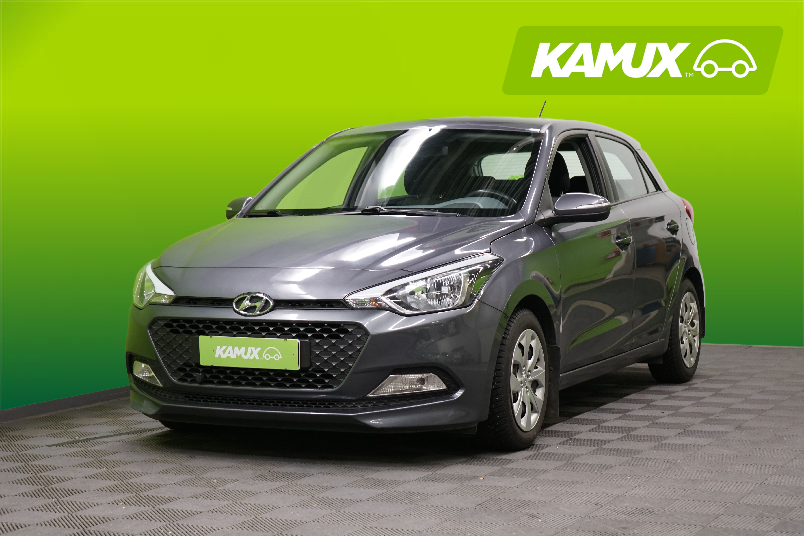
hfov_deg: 30.1
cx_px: 402
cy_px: 268
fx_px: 1496
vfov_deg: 20.3
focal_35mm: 67
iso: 800
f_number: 5.6
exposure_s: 1/50
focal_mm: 67
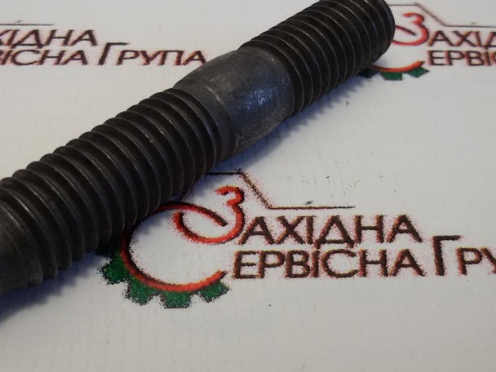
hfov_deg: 37.3
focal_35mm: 51
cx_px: 185
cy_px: 130
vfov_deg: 28.4
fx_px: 731
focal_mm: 2.93
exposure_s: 1/100
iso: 64
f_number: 2.4
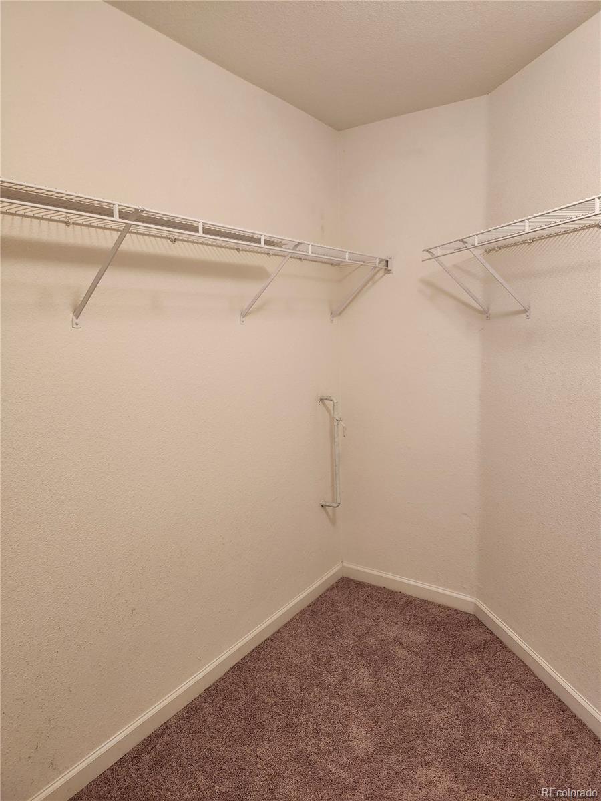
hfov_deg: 58.9
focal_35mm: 23
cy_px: 400
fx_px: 532
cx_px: 300
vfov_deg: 73.9
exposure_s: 1/120
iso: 800
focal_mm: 5.54
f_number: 1.8
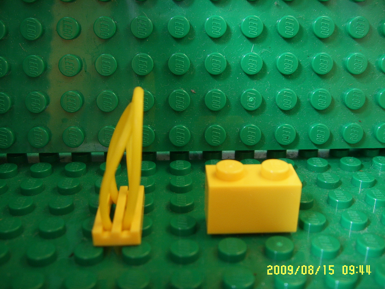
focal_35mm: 39
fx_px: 434
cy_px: 144
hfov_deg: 47.9
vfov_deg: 36.8
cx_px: 192
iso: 63
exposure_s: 1
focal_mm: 6.6
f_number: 3.5
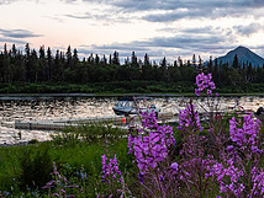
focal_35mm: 65
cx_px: 268
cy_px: 141
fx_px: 496
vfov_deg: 22.5
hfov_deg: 27.9
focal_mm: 12
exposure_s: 1/40
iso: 400
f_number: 5.6
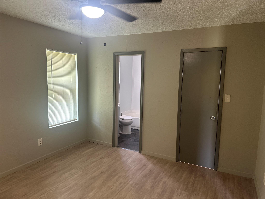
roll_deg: +0.0
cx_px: 132
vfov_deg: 56.8
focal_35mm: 24
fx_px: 184
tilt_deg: -5.3
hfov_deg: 71.6
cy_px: 100
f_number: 1.78
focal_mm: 6.86
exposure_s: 1/60
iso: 250
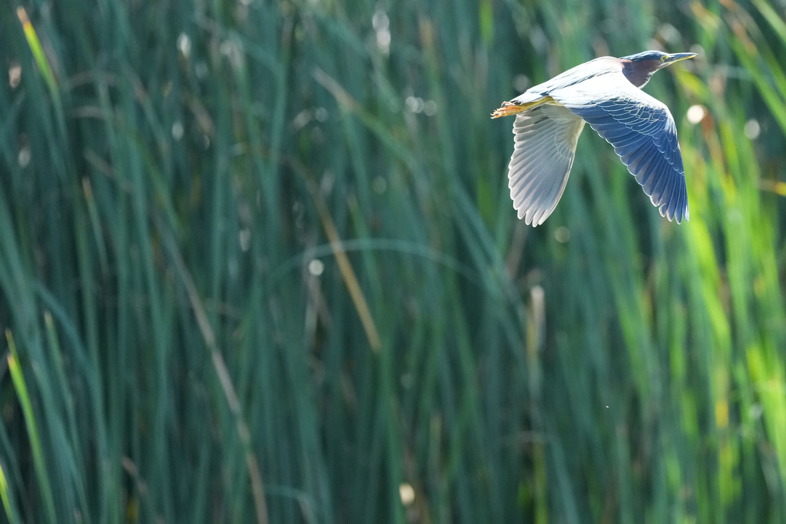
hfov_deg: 3.2
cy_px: 151
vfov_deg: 2.1
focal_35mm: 653
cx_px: 609
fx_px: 14256
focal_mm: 400
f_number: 4.5
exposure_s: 1/2500
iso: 4000
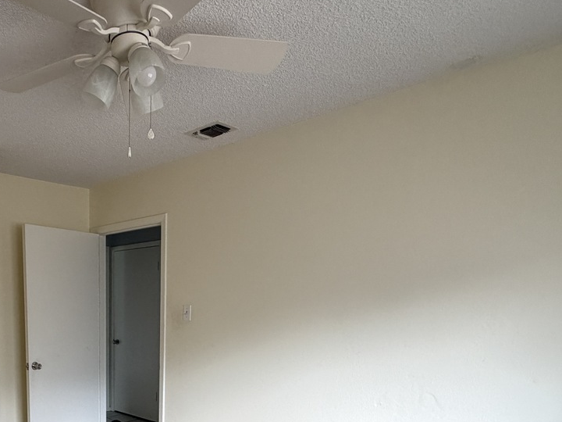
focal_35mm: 28
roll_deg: +0.3
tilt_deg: -7.6
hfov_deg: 57.9
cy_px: 360
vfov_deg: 46.1
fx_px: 455
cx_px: 101
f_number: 2.2
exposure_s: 1/121
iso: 250
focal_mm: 2.22
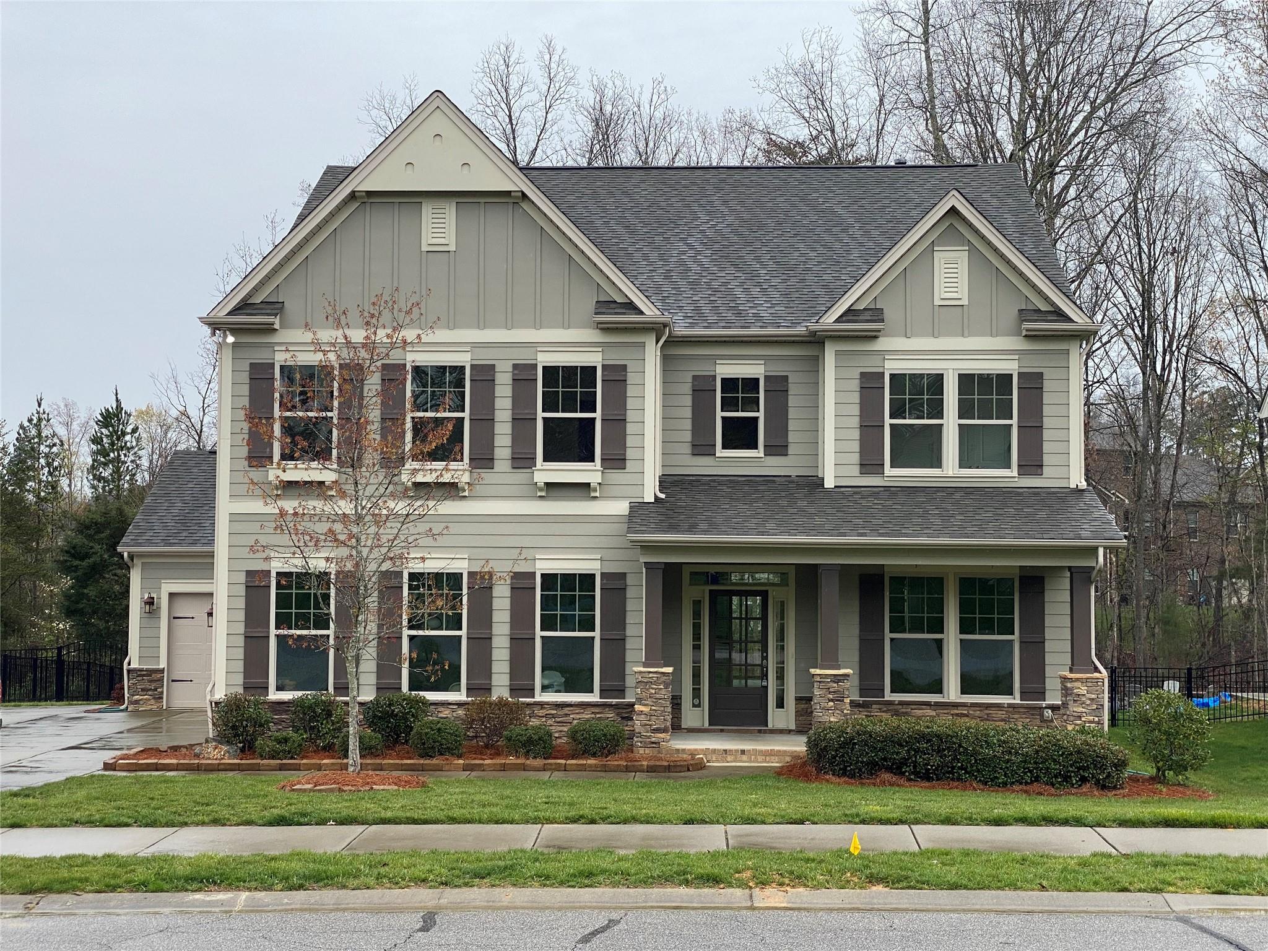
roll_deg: -1.0
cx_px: 634
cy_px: 476
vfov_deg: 28.0
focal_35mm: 52
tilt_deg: +3.1
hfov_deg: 36.8
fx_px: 1905
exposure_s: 1/888
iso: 20
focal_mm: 6
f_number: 2
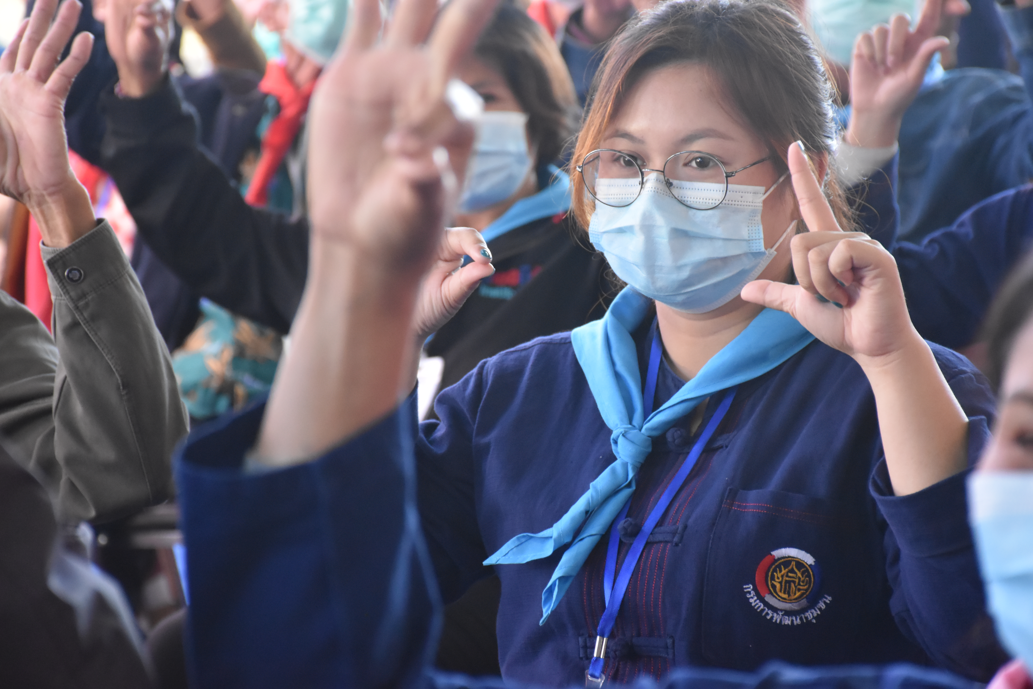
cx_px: 516
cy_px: 344
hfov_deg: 13.0
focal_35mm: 158
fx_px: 4519
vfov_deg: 8.7
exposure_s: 1/60
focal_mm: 105
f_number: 5.6
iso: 3200
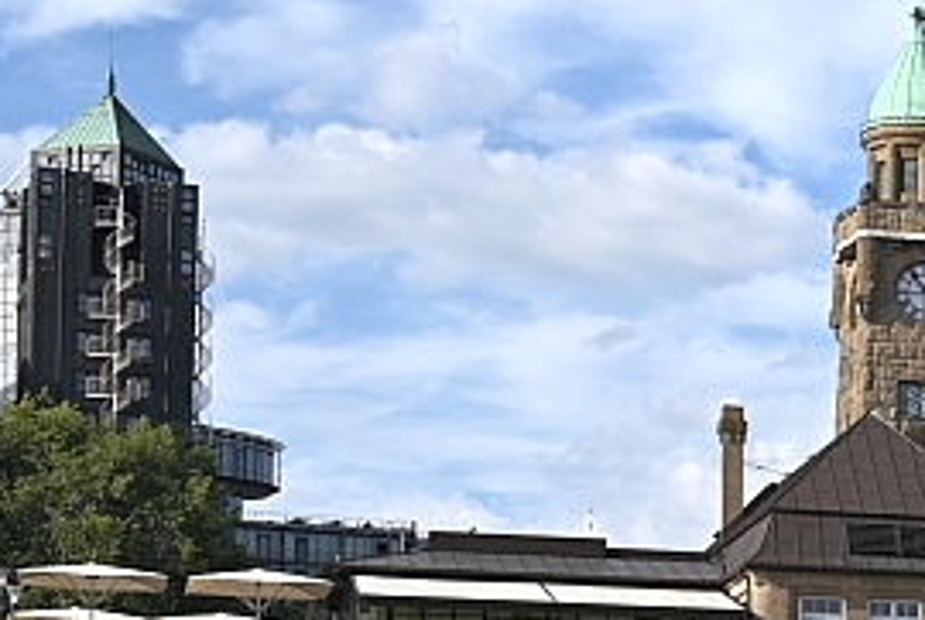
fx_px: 2342
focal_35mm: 91
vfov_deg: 14.0
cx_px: 1415
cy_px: 978
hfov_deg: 19.3
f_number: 7.1
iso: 100
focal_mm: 24
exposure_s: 1/400
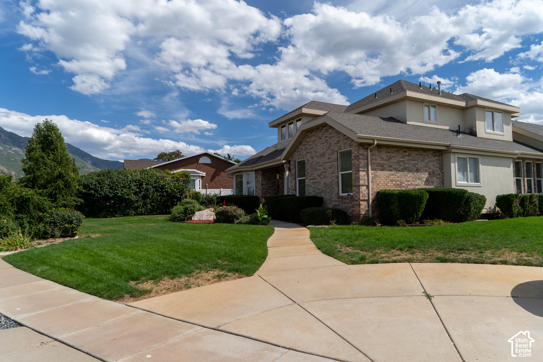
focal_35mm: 24
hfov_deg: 73.7
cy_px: 181
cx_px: 272
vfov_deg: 53.1
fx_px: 362
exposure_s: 1/640
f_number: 5
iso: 100
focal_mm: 24
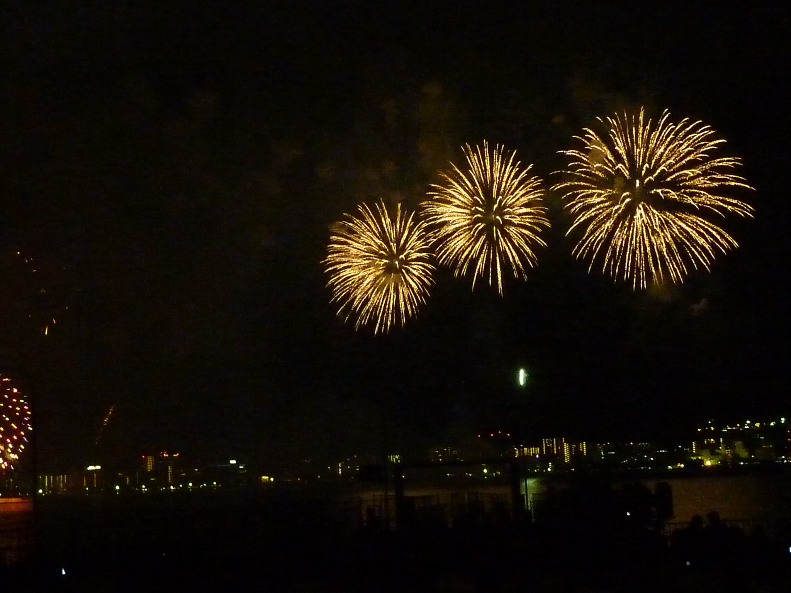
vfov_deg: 23.3
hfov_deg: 30.7
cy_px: 296
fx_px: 1440
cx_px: 396
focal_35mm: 63
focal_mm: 5.7
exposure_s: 1/8
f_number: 3.5
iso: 800
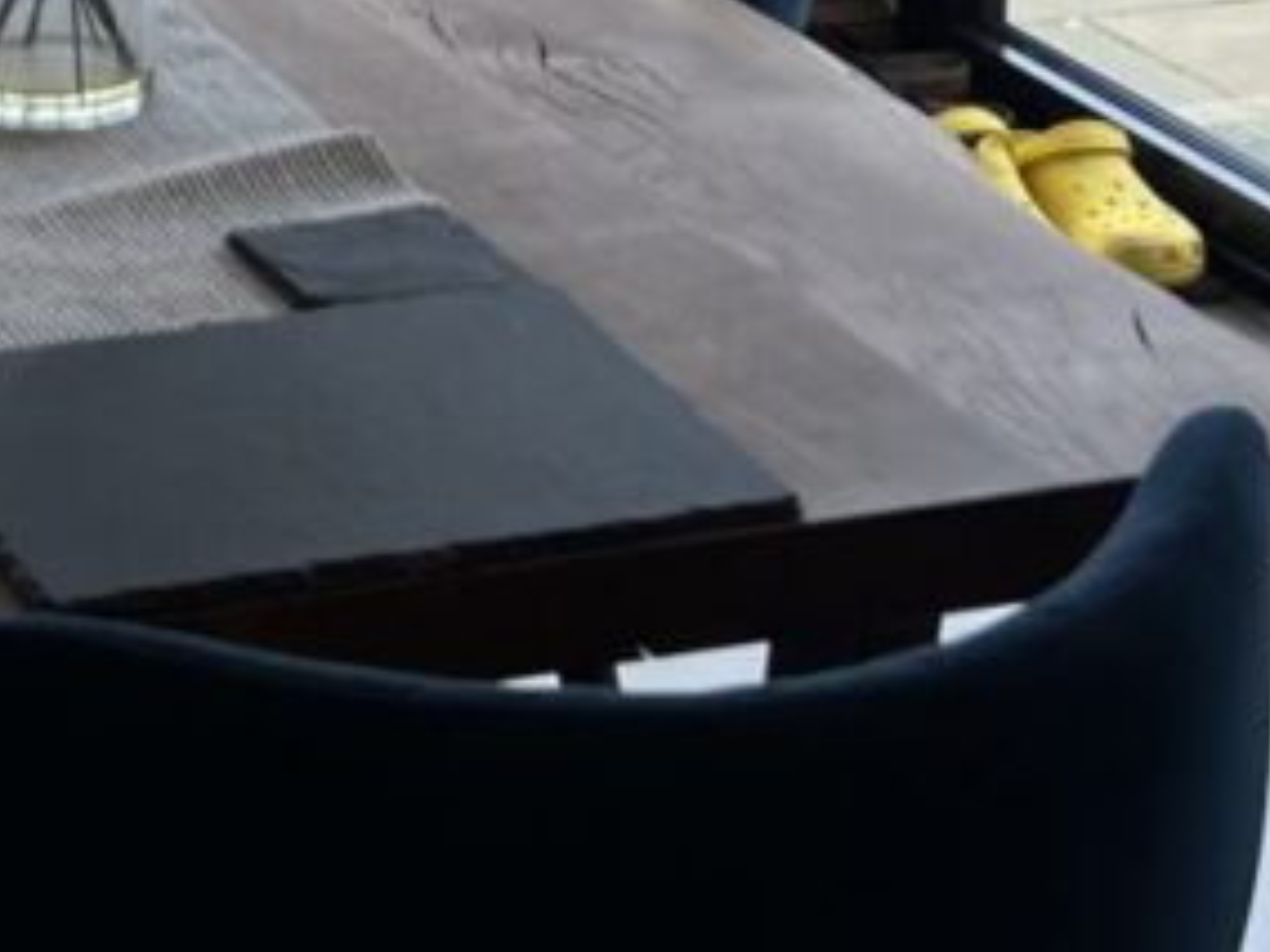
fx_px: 4843
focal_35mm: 132
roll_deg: -0.2
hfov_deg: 14.7
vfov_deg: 10.5
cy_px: -818
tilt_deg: -7.6
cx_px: -4
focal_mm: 5.7
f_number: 1.5
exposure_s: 1/207
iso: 40
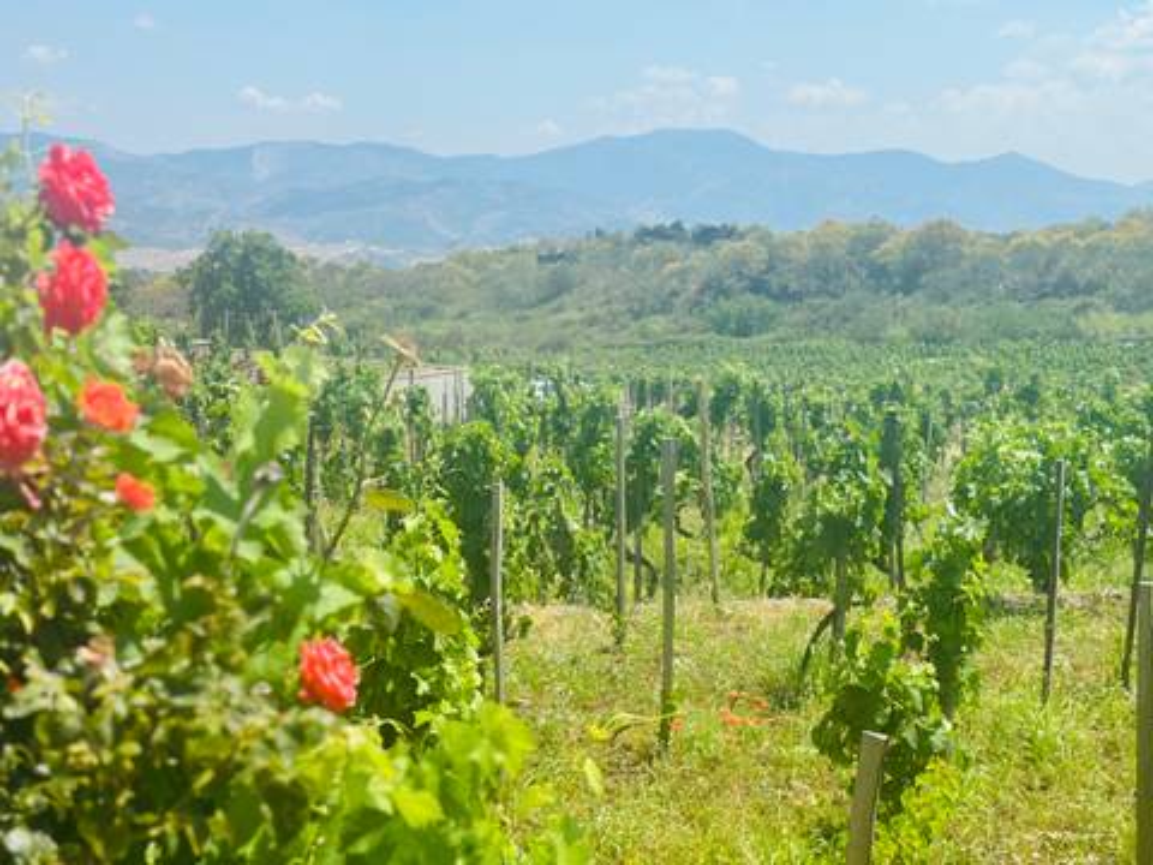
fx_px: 1599
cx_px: 576
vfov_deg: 30.3
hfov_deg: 39.7
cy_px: 432
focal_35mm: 48
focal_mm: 6.86
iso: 100
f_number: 1.78
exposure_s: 1/7092
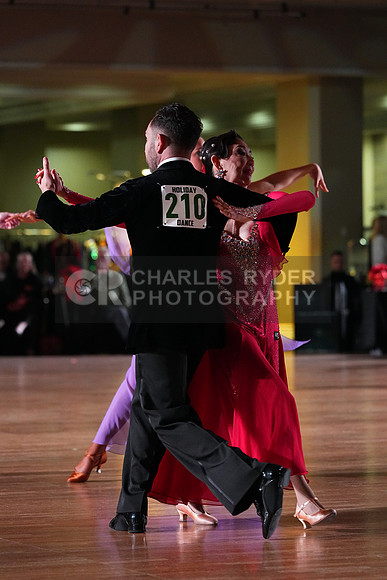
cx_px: 194
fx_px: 2804
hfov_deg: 7.9
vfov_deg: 11.8
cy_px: 290
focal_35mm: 174
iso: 8000
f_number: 5
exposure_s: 1/400
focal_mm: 174
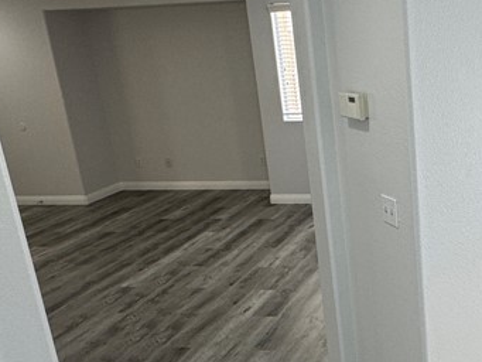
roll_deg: +2.3
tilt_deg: -15.5
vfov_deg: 34.4
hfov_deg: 40.6
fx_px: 585
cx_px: 452
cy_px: 194
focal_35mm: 42
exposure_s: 1/120
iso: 100
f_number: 2.2
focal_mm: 2.22
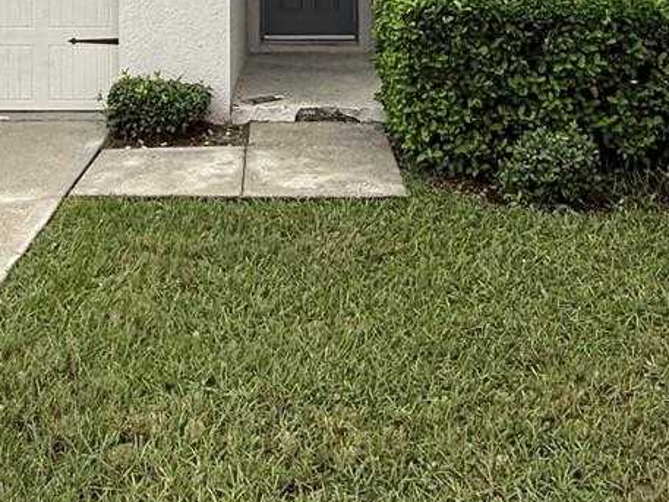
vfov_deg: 26.0
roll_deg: -0.2
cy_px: -121
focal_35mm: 49
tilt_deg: +4.0
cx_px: 271
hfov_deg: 38.8
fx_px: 947
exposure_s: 1/1050
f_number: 2.2
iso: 50
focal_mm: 2.22
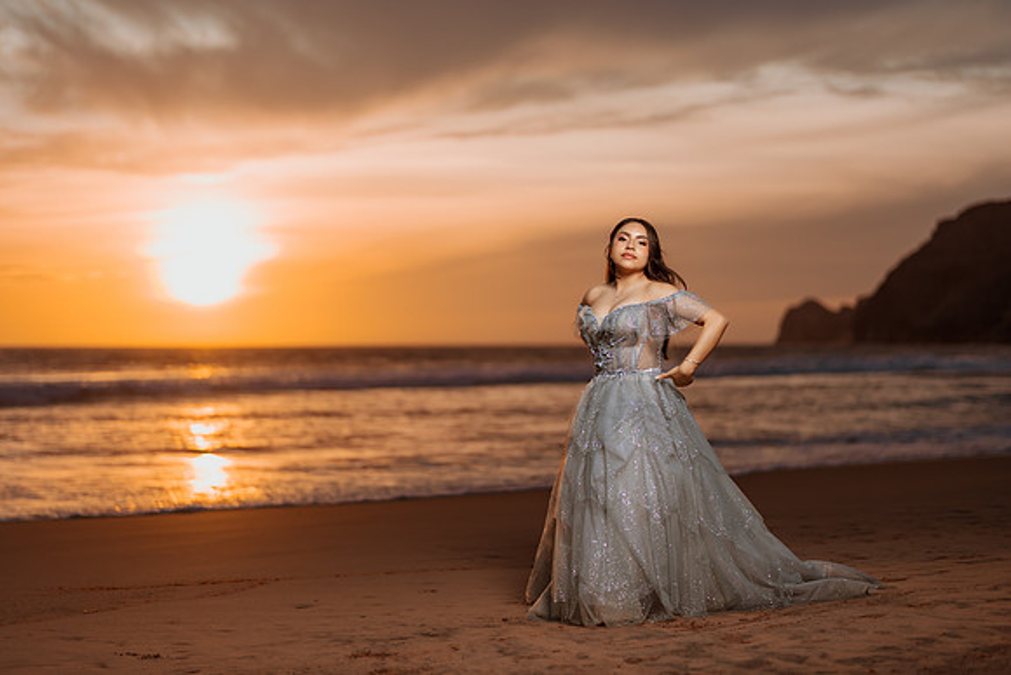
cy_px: 338
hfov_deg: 34.5
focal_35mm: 58
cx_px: 506
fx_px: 1629
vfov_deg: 23.4
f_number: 1.4
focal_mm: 58
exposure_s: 1/3200
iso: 100
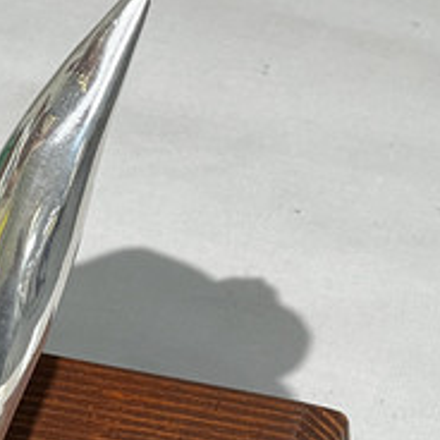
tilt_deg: -35.4
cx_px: 179
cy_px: 77
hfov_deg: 7.4
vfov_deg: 7.4
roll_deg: +2.3
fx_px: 3408
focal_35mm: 237
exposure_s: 1/40
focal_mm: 9
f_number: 2.8
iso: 160
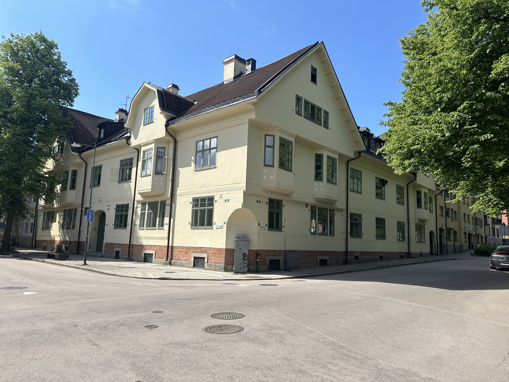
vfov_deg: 56.8
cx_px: 254
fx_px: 353
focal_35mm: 24
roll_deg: -1.1
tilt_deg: +8.6
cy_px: 191
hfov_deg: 71.6
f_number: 1.78
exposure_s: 1/3861
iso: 80
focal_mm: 6.86
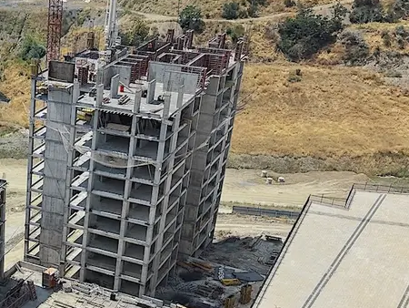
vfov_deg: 22.5
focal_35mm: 64
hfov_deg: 27.2
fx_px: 757
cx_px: -65
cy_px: 261
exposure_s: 1/8000
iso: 230
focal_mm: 8.67
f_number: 1.8
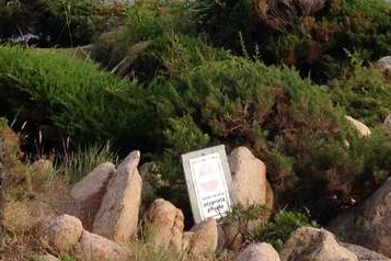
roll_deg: +0.4
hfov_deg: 12.6
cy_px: -125
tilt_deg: -3.4
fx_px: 1770
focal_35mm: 163
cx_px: 171
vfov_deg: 8.3
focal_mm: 4.28
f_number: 2.4
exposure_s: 1/800
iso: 50
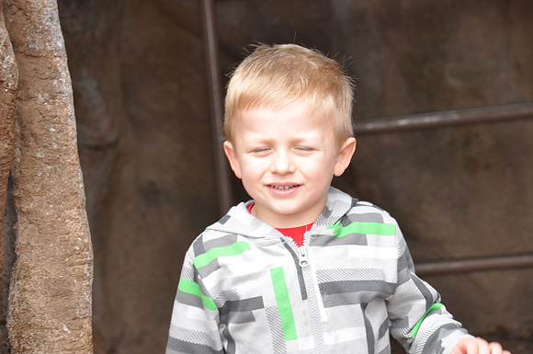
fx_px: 2484
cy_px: 177
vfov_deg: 8.1
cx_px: 266
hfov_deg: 12.2
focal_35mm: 168
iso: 320
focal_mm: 112
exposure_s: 1/200
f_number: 5.6
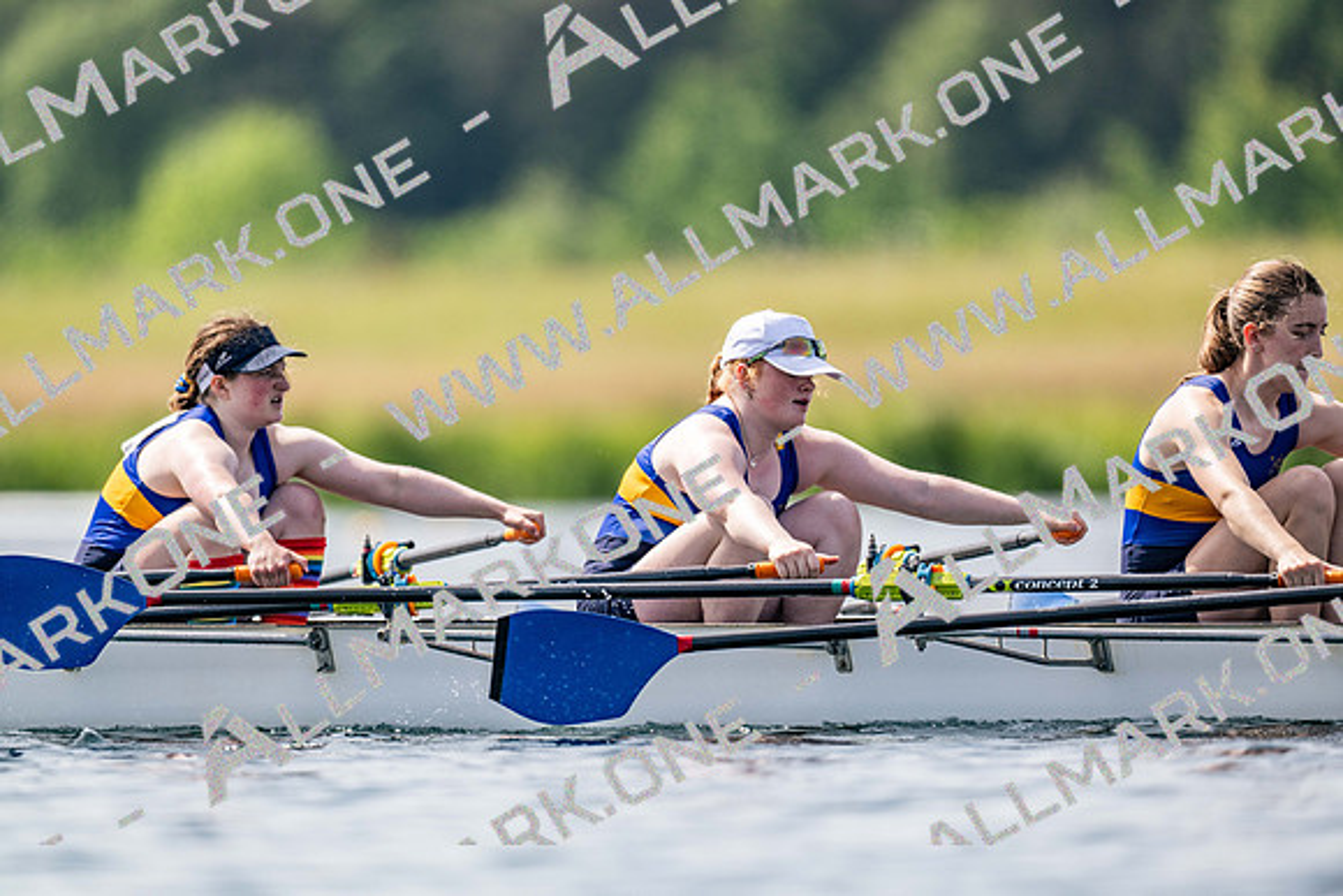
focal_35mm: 600
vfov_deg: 2.3
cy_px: 448
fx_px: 22388
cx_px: 672
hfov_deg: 3.4
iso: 220
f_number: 4
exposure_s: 1/2500
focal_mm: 600
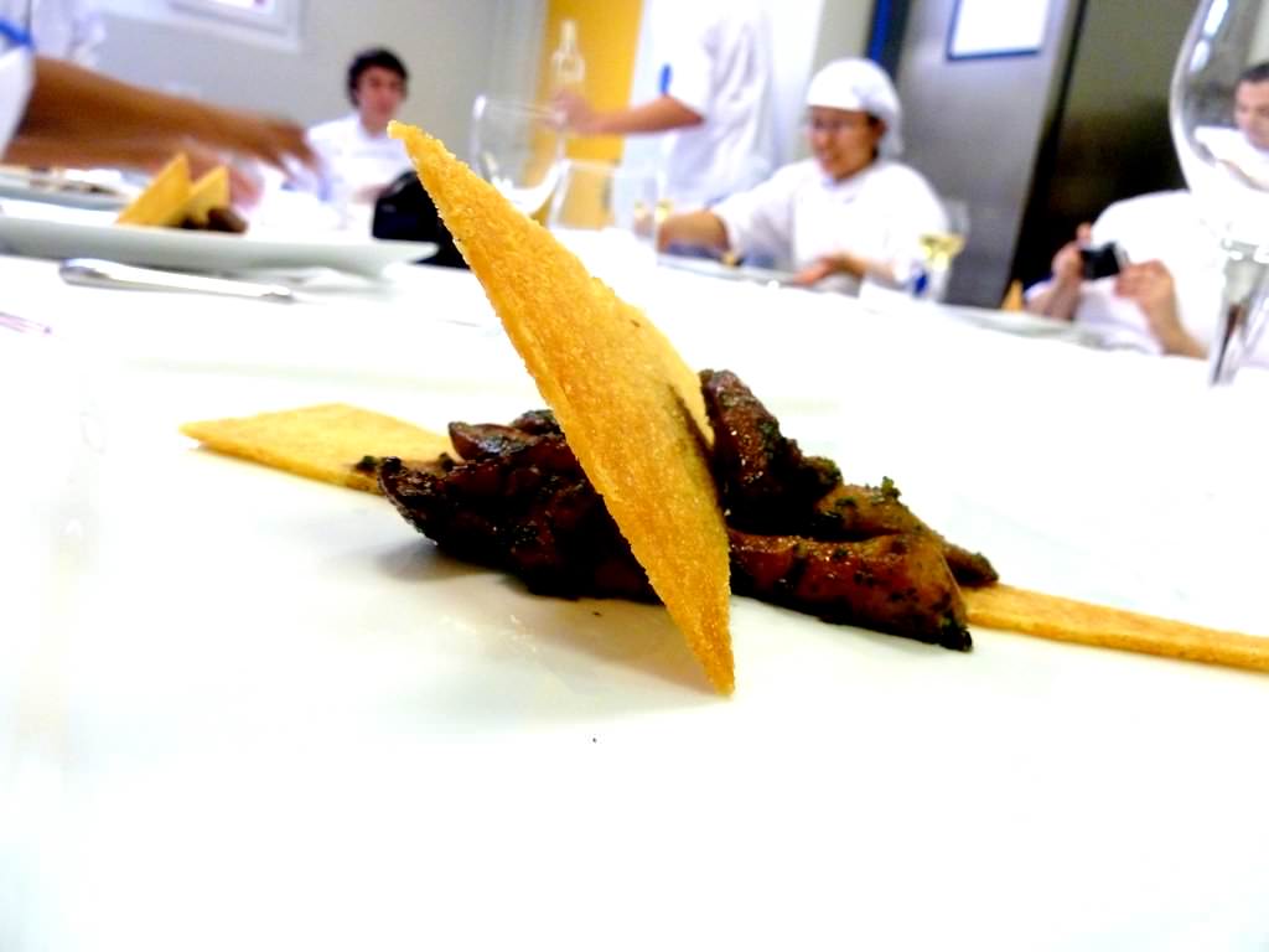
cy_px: 476
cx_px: 634
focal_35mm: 25
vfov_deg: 54.9
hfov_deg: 69.4
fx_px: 916
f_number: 3.3
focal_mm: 4.1
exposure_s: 1/30
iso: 320
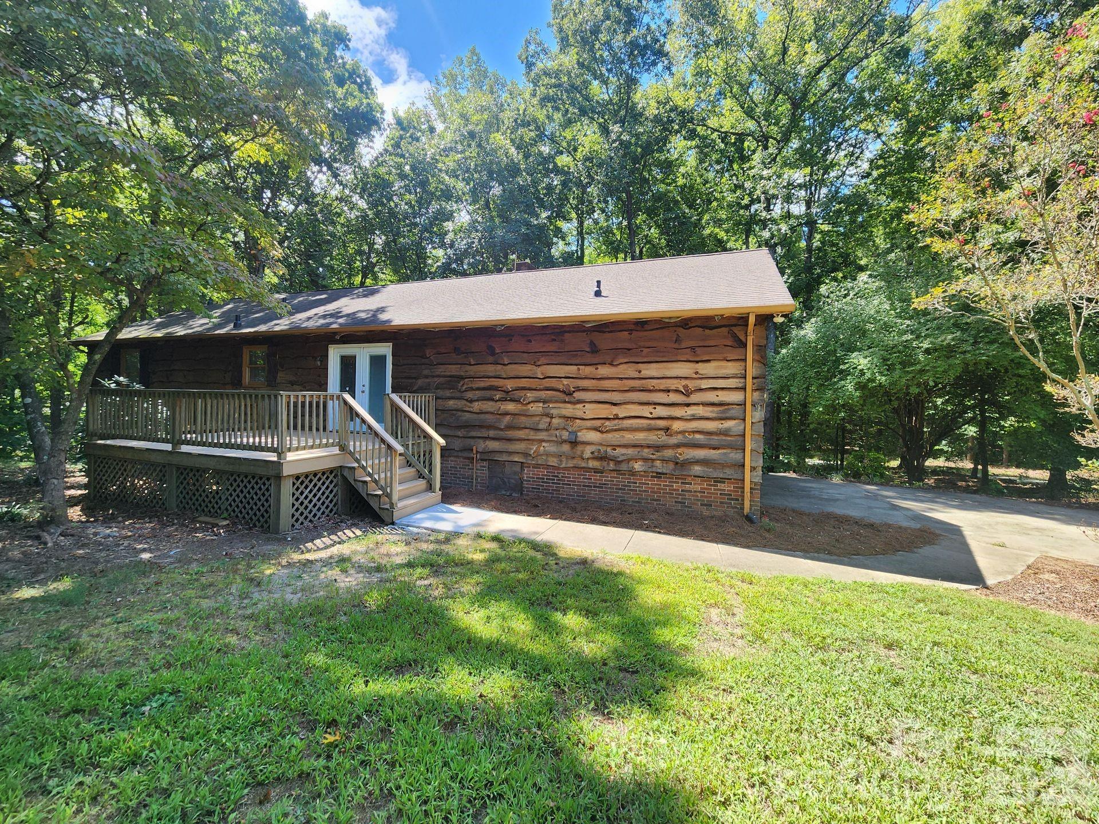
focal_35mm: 13
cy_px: 412
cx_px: 550
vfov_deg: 89.9
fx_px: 413
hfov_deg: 106.2
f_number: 2.2
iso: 50
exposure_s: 1/286
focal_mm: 2.2
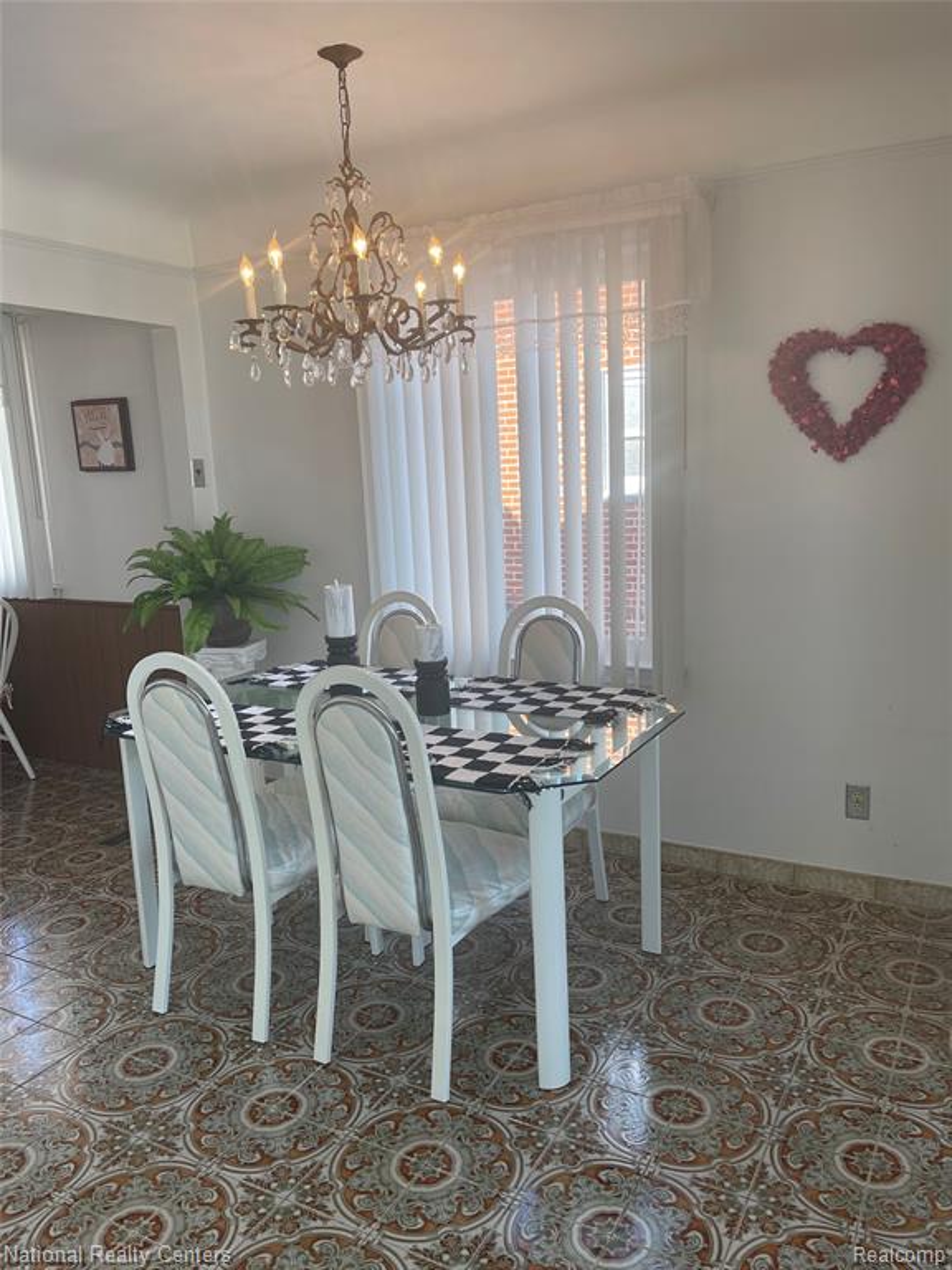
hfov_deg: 54.9
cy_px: 635
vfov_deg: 69.4
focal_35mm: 25
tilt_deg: -10.9
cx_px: 476
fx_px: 917
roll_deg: +1.4
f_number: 1.6
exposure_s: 1/120
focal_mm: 5.1
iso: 32
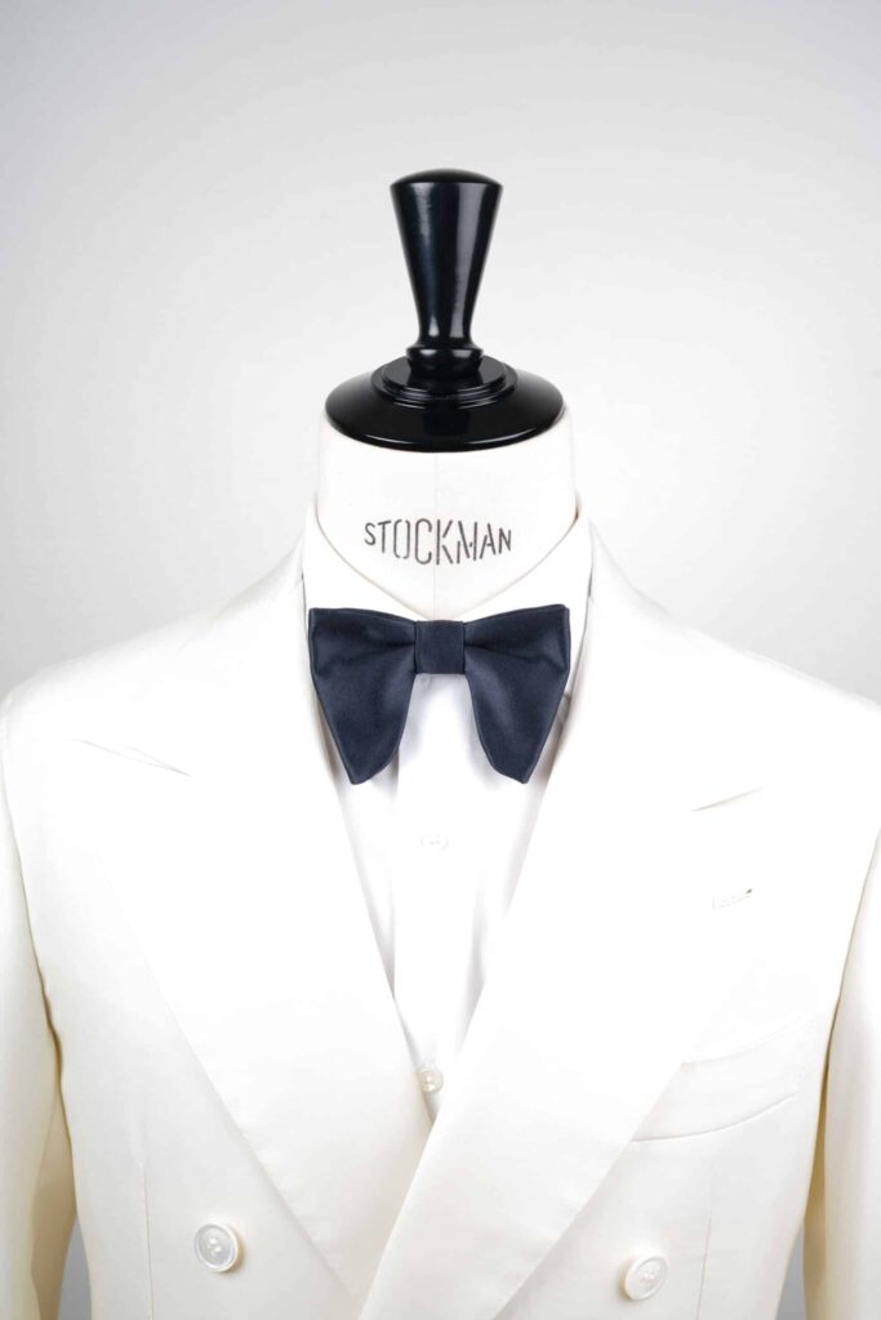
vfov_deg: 43.6
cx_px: 440
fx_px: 1651
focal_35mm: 45
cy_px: 660
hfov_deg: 29.9
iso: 80
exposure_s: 1/125
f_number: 10
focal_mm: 45
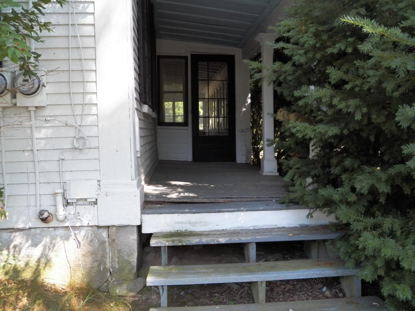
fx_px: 372
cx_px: 208
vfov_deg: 45.4
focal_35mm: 31
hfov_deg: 58.4
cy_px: 156
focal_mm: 5.5
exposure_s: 1/125
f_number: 2.8
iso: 125
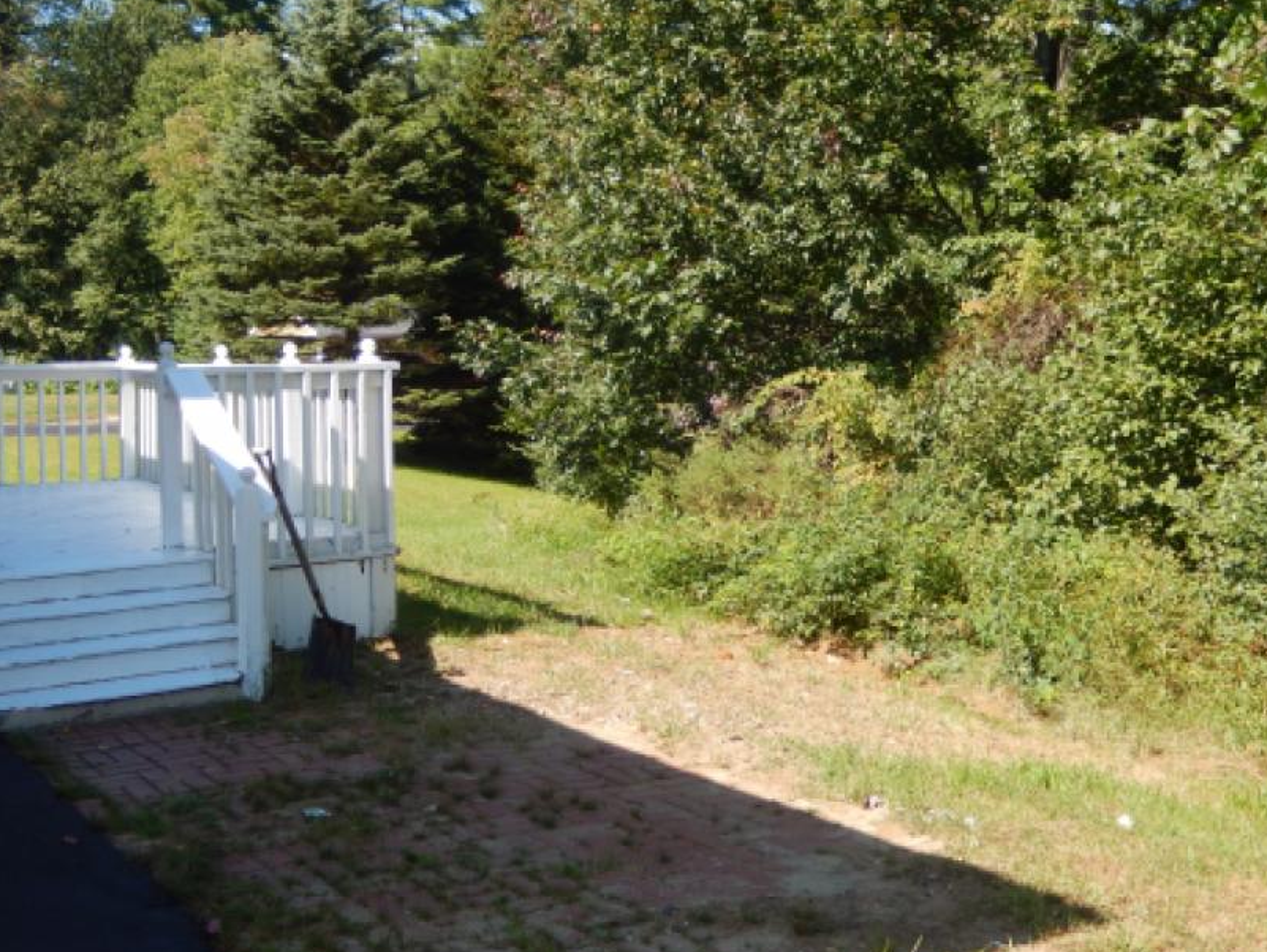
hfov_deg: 41.2
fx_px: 1685
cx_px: 604
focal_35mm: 46
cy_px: 442
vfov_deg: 31.5
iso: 125
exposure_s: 1/400
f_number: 4
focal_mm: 6.5
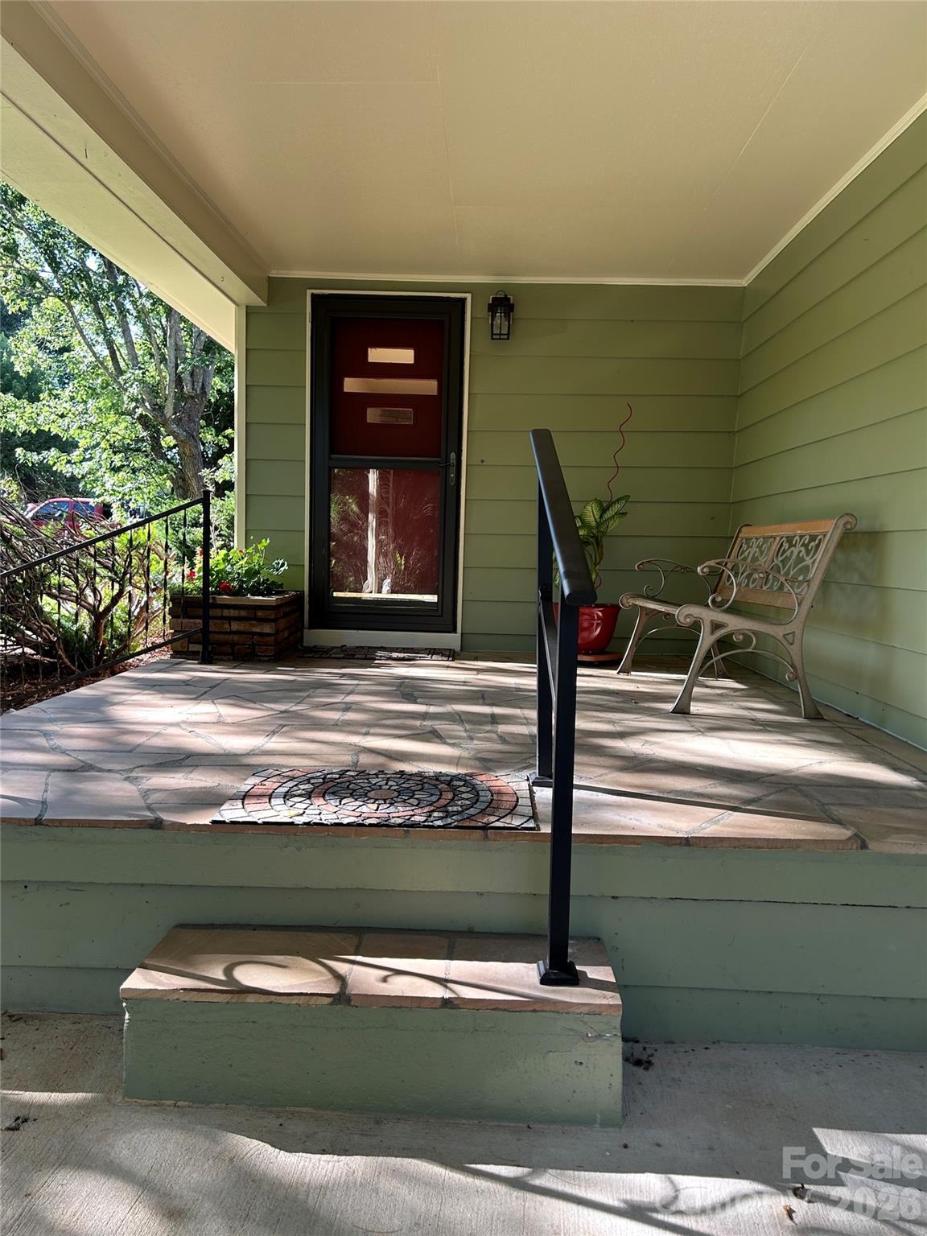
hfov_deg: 53.1
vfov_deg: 67.3
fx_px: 928
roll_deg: -1.9
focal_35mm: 26
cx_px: 464
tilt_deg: -5.1
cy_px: 618
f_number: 1.5
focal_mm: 5.7
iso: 40
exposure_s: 1/207
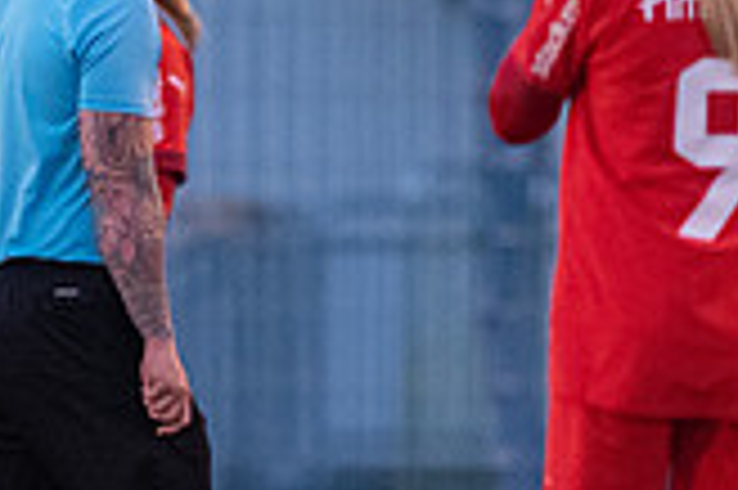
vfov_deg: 0.8
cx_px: -522
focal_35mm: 1765
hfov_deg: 1.2
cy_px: 317
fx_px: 36146
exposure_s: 1/800
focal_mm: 300
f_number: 2.8
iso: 4000
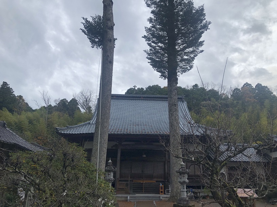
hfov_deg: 63.5
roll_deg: -1.2
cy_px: 104
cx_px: 138
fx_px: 224
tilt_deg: +18.8
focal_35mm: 28
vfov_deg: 49.7
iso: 20
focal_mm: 3.99
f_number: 1.8
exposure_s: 1/461
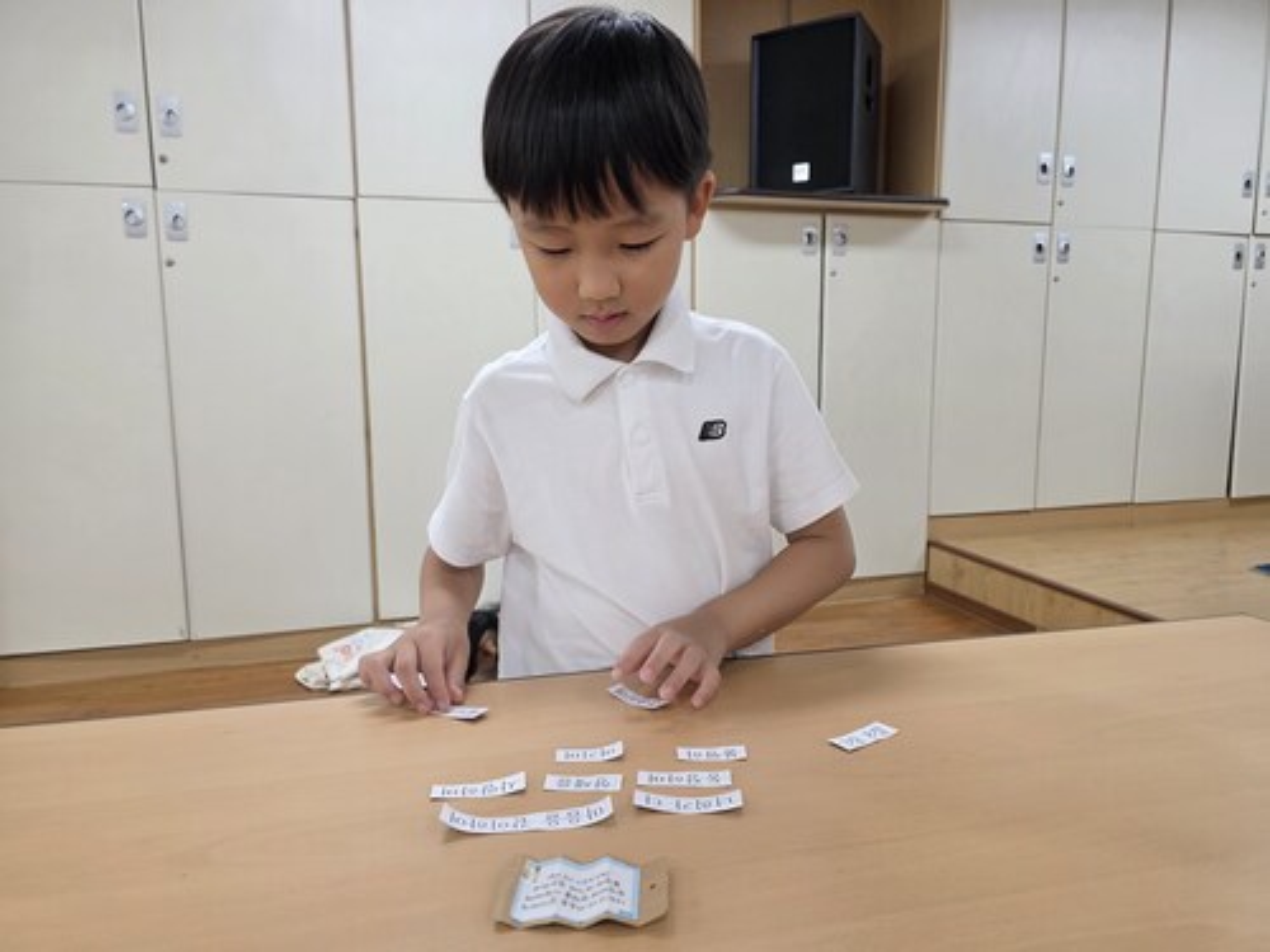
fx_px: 844
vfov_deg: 58.9
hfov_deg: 73.9
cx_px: 635
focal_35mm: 23
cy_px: 476
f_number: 1.7
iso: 320
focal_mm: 6.3
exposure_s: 1/120
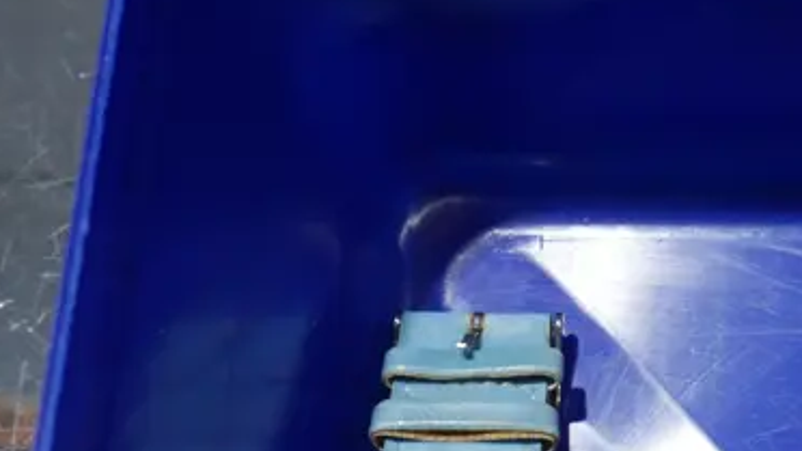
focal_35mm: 114
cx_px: 802
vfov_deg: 10.5
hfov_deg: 18.3
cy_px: 504
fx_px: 2424
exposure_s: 1/60
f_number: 4.1
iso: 250
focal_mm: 19
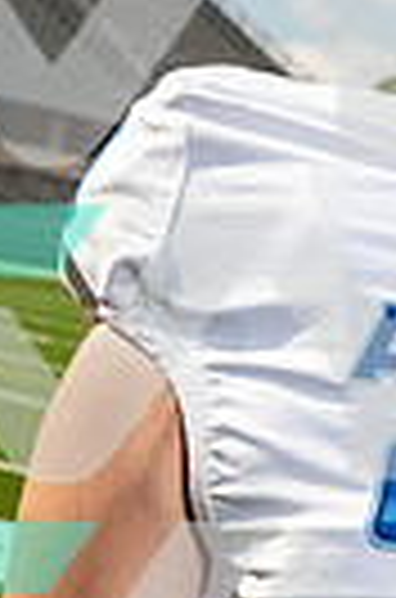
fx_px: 2703
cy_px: 346
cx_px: 500
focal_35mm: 163
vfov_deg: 12.6
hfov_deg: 8.3
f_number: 8
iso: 125
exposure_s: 1/250
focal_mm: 48
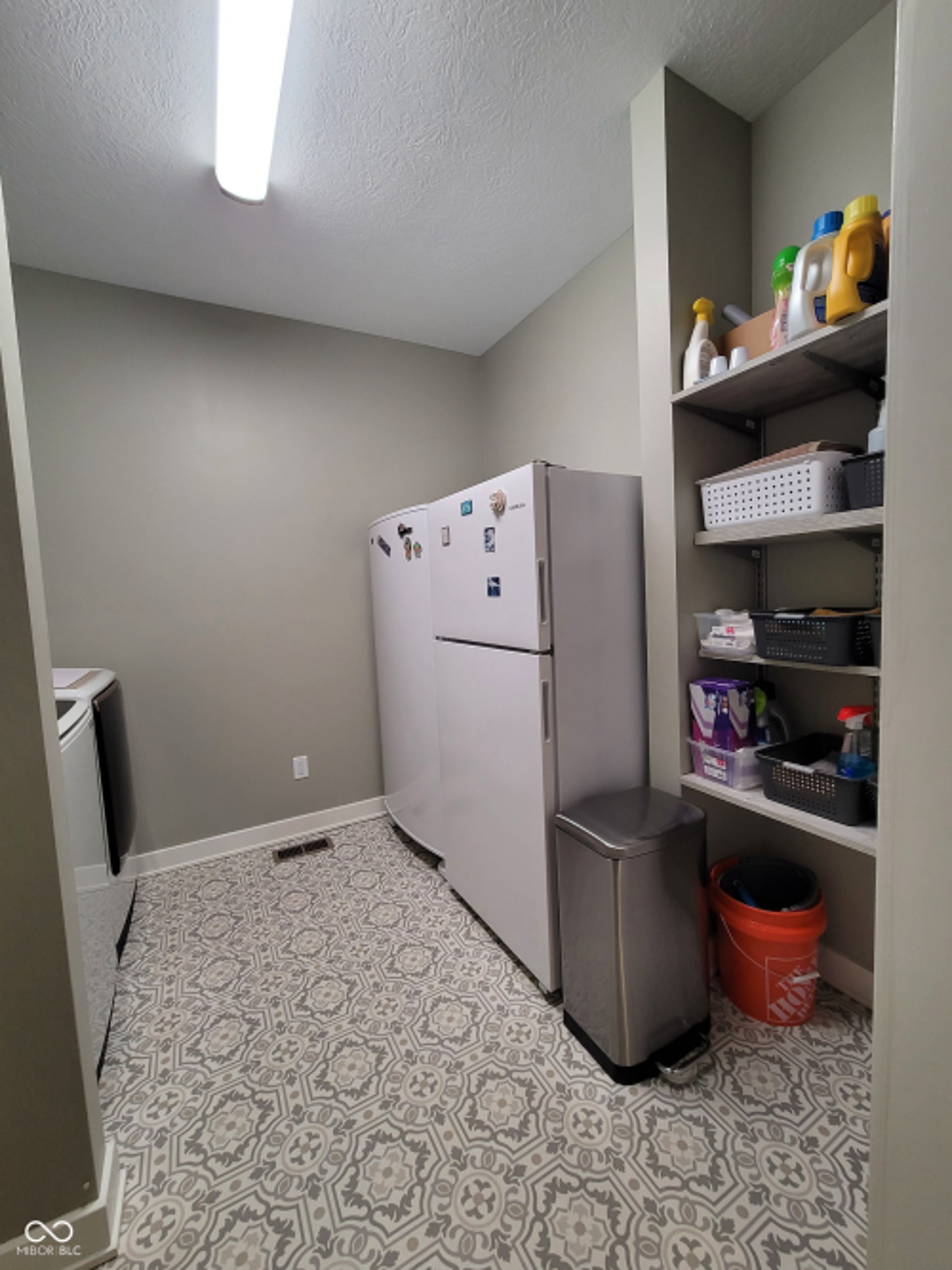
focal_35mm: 13
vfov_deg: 106.2
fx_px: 477
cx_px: 476
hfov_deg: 89.9
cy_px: 635
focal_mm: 2.2
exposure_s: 1/60
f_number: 2.2
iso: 250
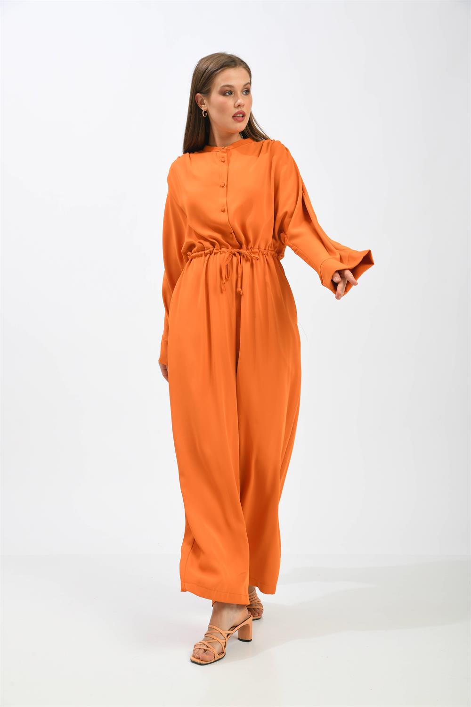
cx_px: 236
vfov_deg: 38.2
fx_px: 1020
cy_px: 354
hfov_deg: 26.0
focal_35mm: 52
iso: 100
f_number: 9
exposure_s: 1/160
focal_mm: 52
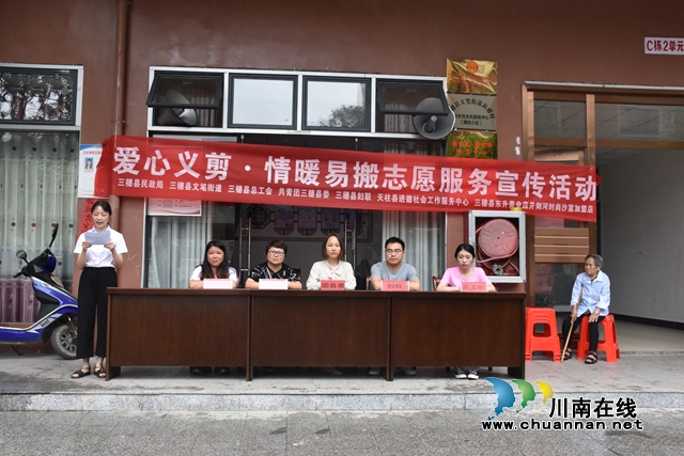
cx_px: 342
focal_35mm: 33
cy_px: 228
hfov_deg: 57.2
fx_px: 627
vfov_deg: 40.0
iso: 800
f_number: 6.3
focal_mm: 22
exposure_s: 1/160
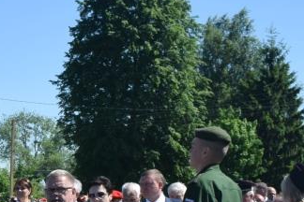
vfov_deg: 13.3
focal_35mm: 100
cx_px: -145
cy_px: 248
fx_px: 841
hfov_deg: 18.3
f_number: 9
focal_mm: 21
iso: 200
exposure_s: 1/320
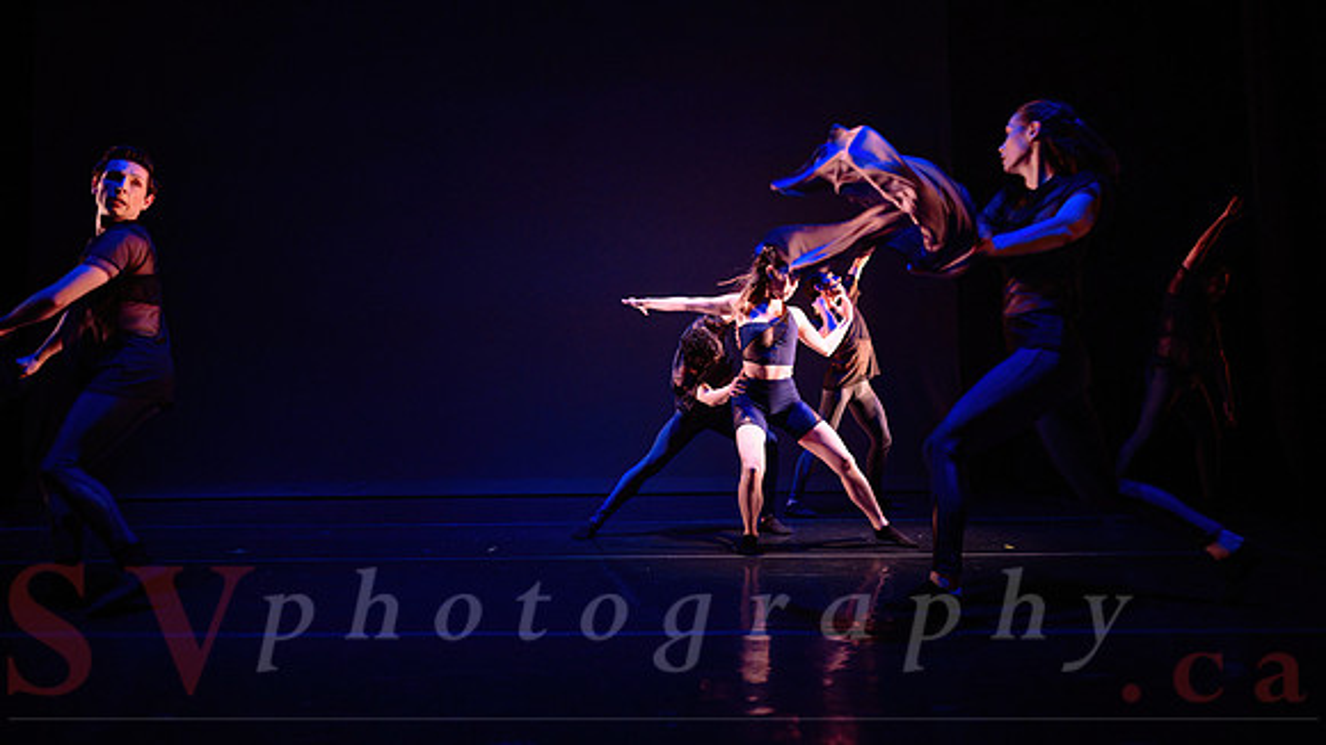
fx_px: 939
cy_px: 394
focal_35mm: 27
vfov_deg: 43.3
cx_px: 694
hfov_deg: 70.4
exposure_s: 1/320
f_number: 1.4
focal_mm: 24
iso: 1000
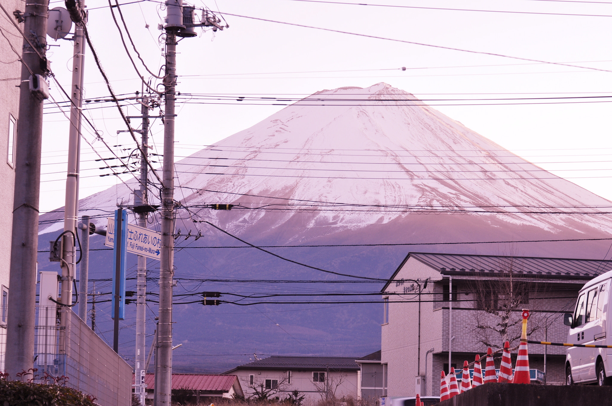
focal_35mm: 105
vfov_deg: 13.0
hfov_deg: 19.5
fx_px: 1783
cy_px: 203
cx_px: 306
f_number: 7.1
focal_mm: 70
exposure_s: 1/40
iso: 200
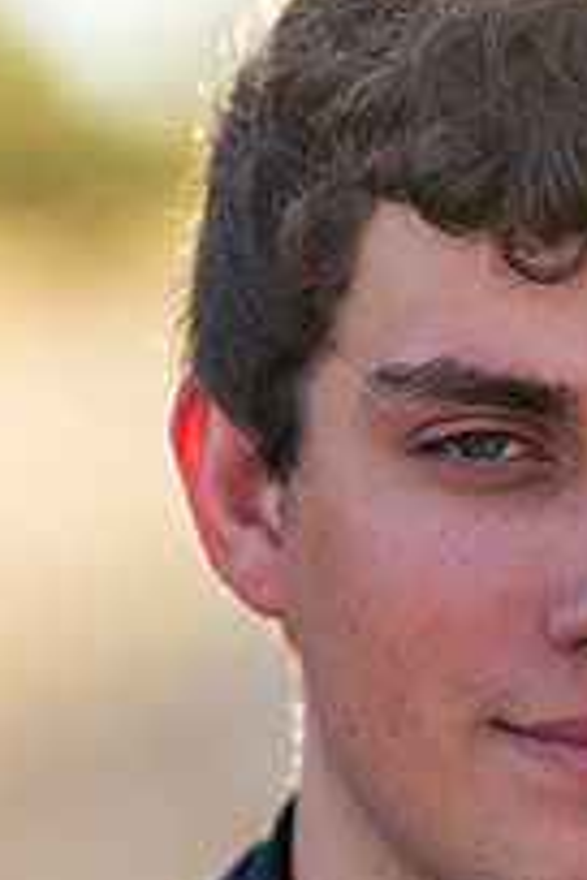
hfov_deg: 3.1
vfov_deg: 4.7
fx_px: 10810
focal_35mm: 442
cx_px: 535
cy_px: 638
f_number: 4
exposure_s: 1/250
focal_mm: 200
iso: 31
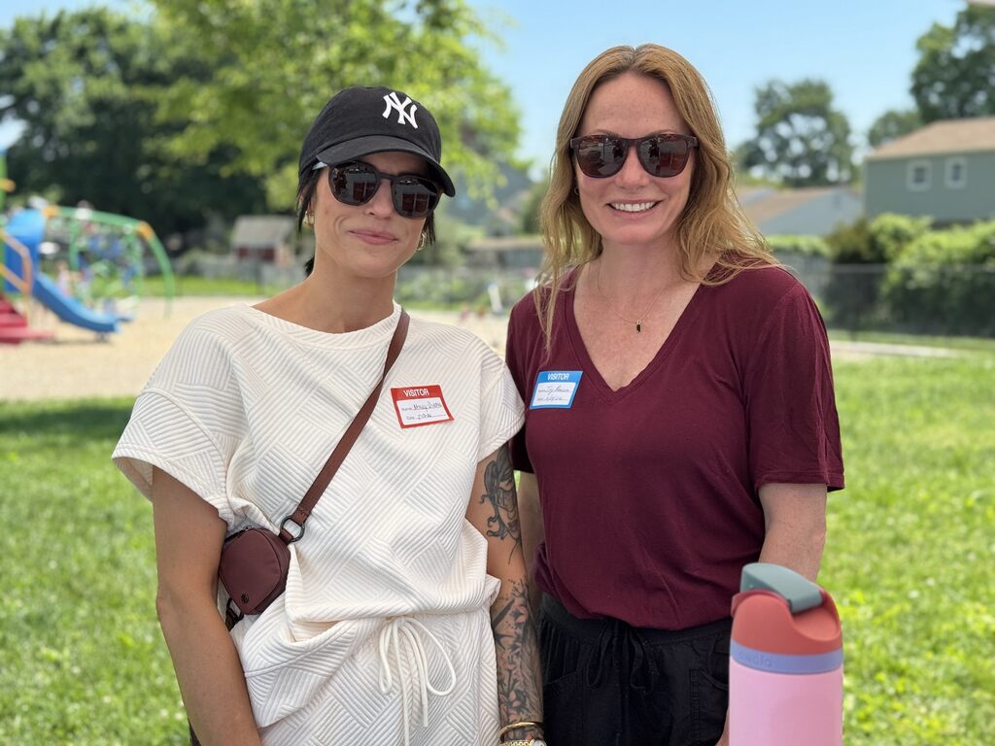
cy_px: 373
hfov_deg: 39.7
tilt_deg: -6.6
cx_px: 498
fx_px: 1380
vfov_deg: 30.3
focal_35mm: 48
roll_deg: +0.1
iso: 64
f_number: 1.78
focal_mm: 6.76
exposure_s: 1/1366
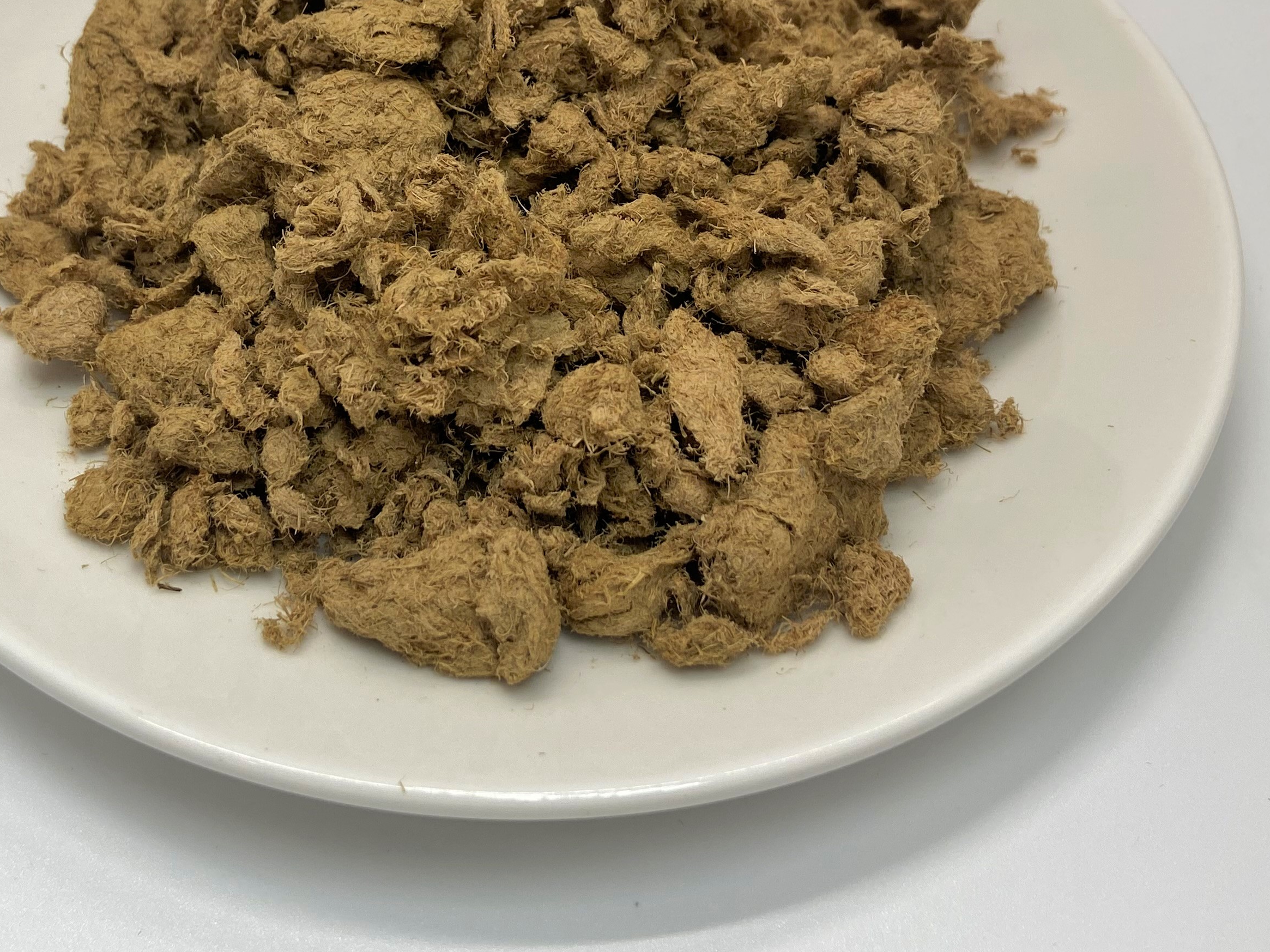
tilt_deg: -45.5
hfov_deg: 42.0
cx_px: 578
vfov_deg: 31.6
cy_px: 228
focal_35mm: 45
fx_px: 1651
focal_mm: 4.25
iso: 40
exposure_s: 1/120
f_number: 1.8
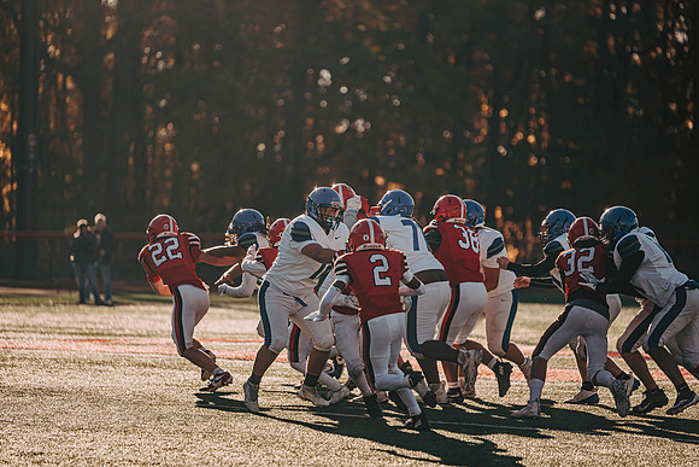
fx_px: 3884
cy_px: 234
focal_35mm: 200
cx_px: 350
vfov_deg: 6.9
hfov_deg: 10.3
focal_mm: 200
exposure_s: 1/3200
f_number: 2.8
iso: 125
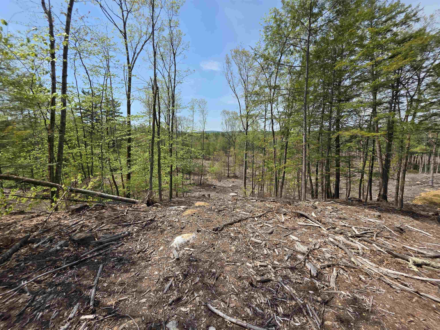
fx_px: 165
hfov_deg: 106.2
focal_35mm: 13
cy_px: 165
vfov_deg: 89.9
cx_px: 220
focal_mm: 2.2
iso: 40
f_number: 1.9
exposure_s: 1/1910
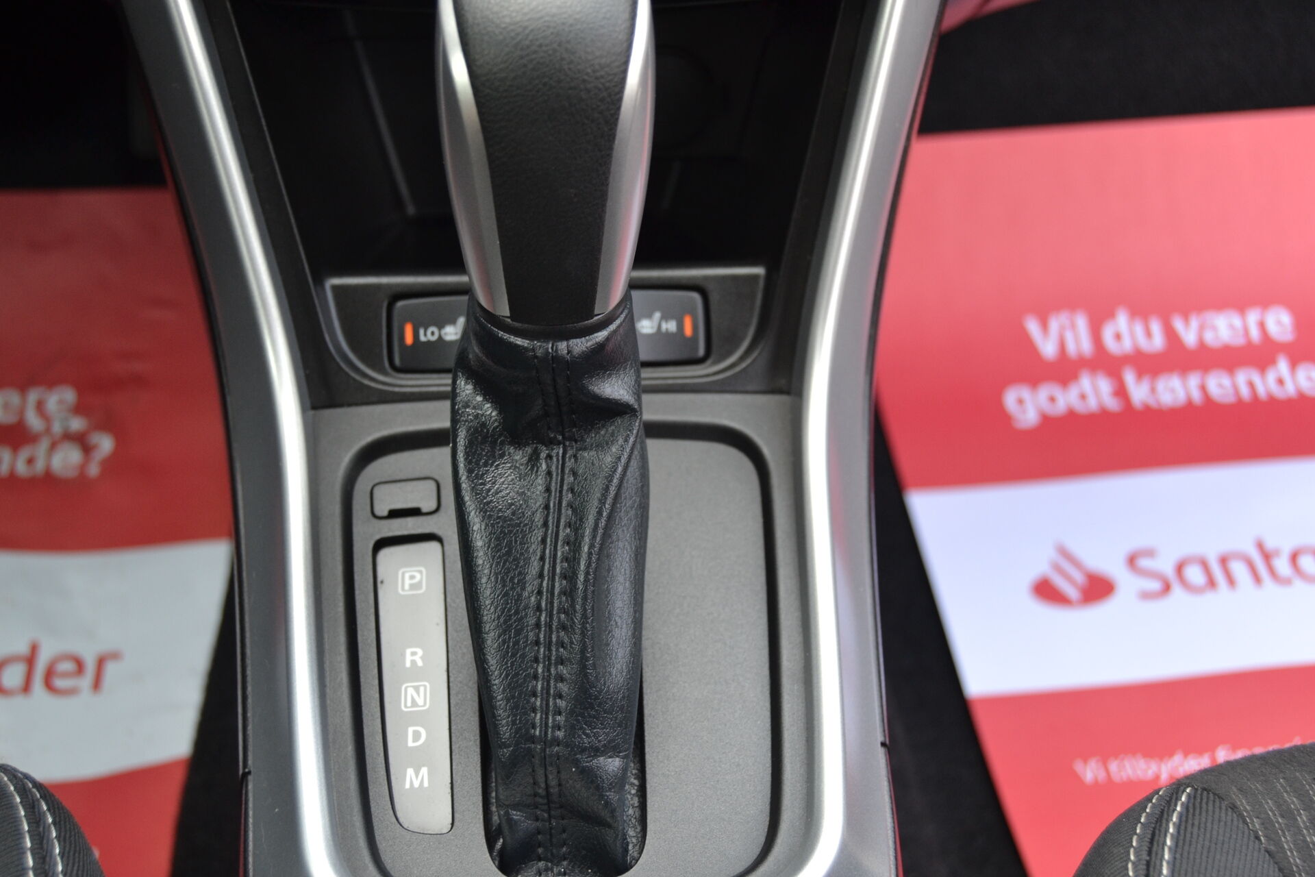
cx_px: 658
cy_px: 438
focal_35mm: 46
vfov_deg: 28.9
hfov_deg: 42.3
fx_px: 1698
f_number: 5
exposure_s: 1/100
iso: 400
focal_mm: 31
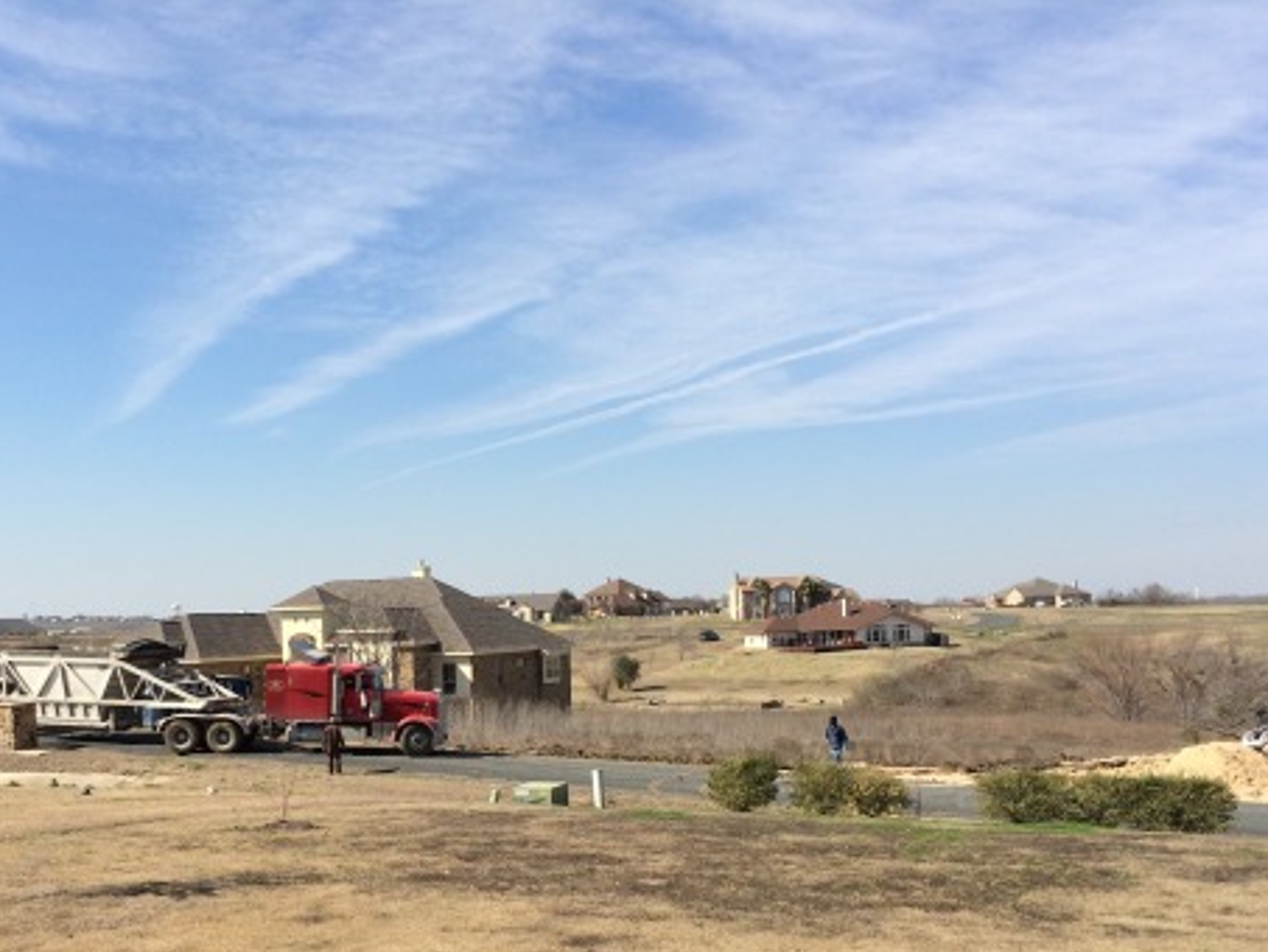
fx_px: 1502
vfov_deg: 34.7
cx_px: 512
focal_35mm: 41
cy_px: 669
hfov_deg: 45.5
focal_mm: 4.15
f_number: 2.2
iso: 32
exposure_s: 1/2283
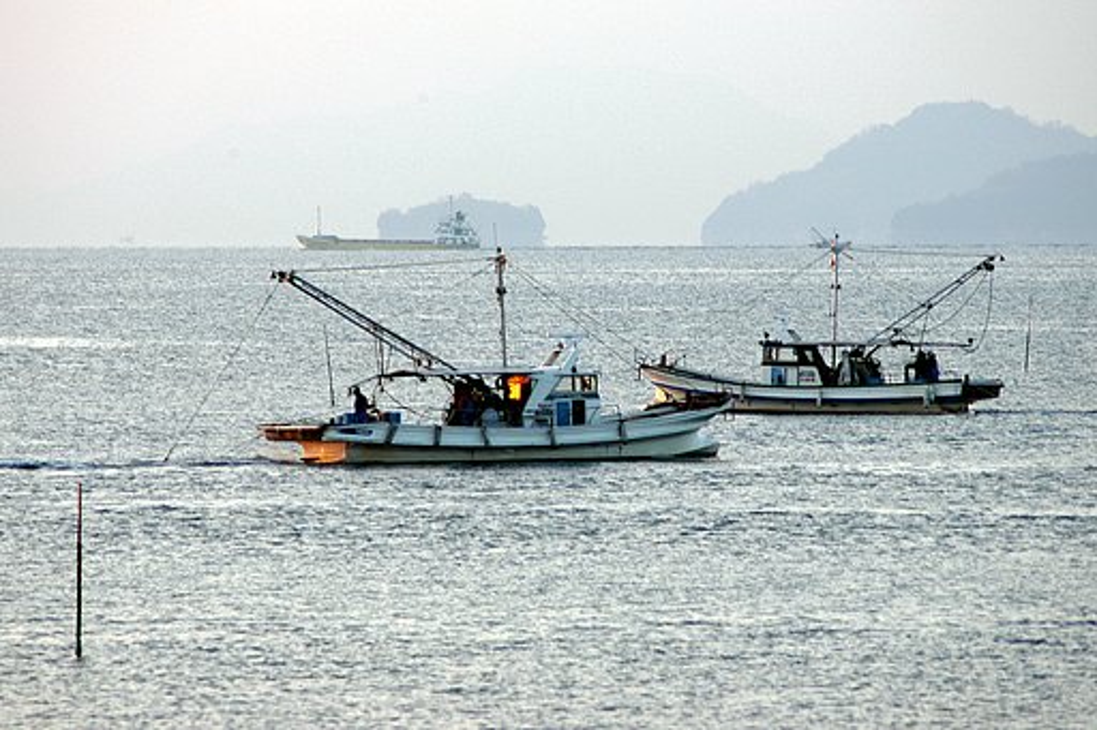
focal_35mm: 360
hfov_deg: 5.7
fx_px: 10966
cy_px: 365
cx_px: 548
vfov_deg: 3.8
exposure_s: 1/160
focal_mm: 240
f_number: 5.6
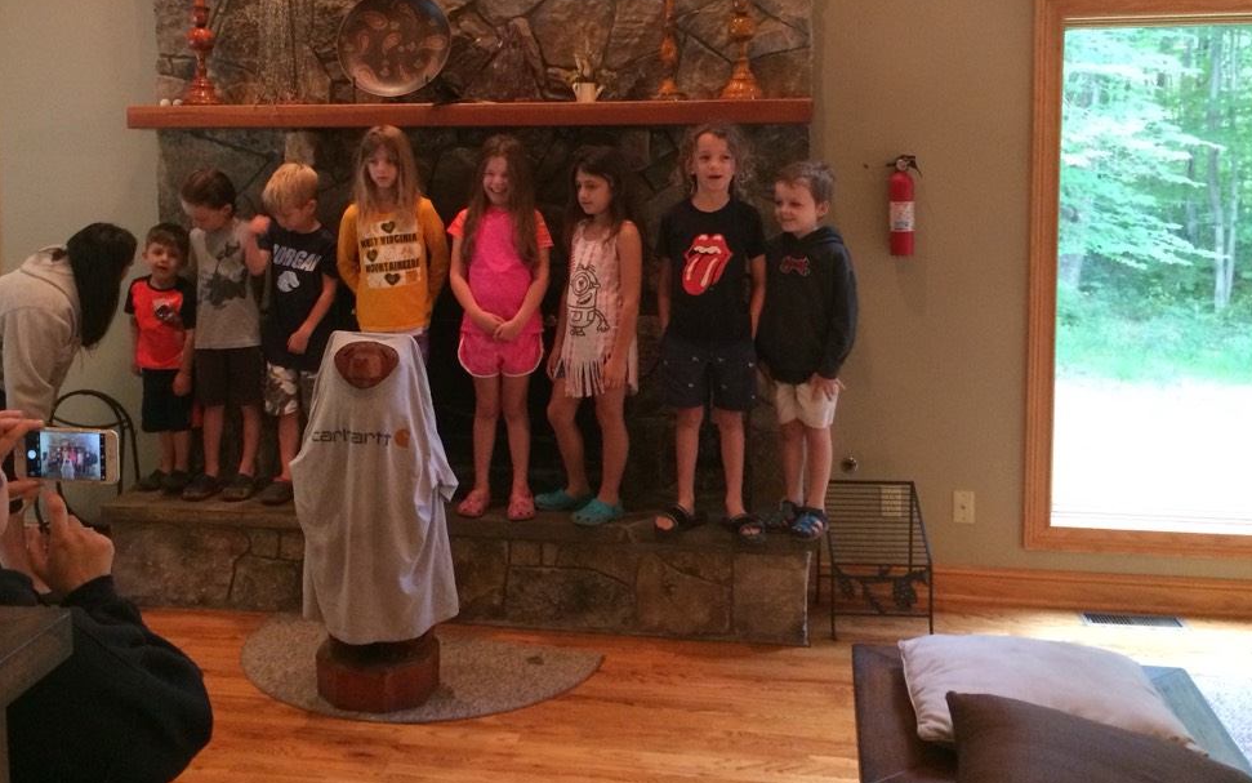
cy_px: 257
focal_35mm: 38
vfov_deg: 33.3
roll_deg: +0.7
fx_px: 1297
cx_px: 523
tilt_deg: -4.4
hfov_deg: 51.3
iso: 320
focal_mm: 4.15
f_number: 2.2
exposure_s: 1/30
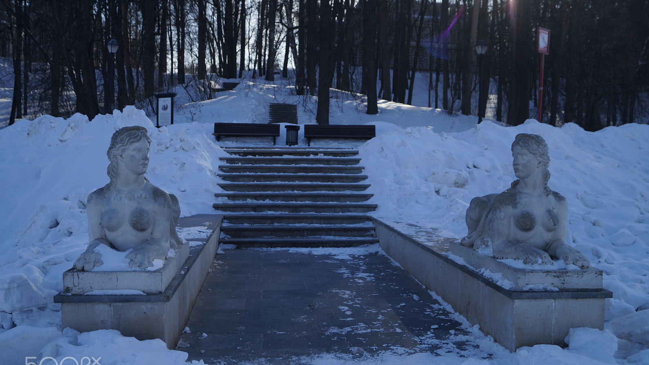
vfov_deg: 31.2
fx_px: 654
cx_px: 327
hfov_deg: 52.8
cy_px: 203
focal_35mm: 38
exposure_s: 1/1250
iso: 100
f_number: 4
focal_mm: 24
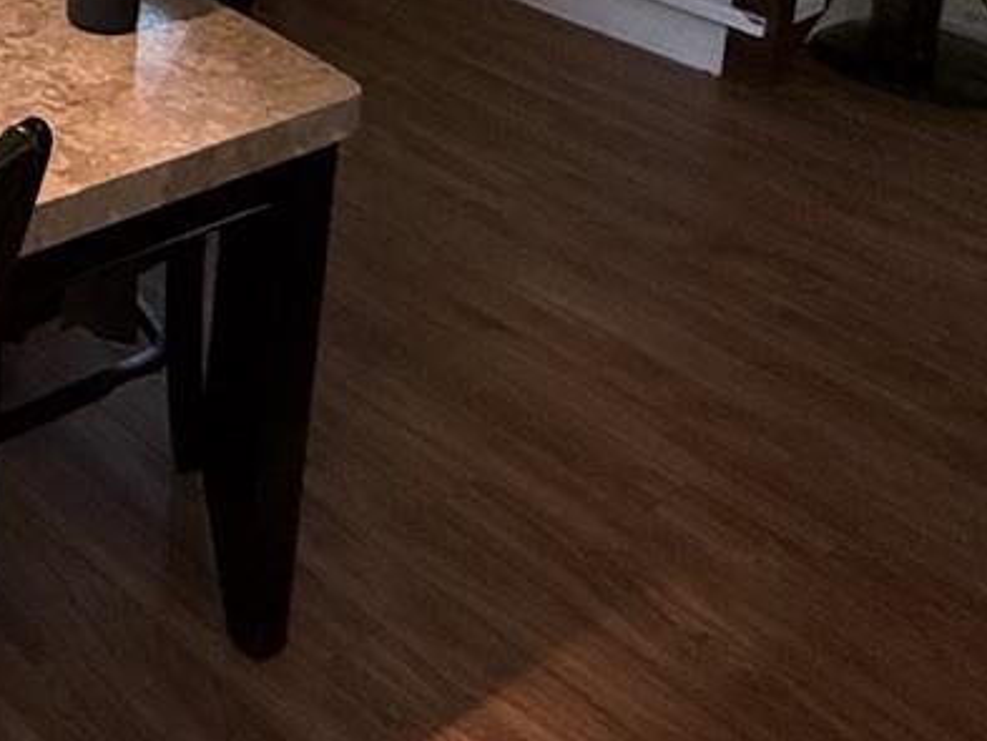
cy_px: -322
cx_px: -176
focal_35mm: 57
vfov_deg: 22.0
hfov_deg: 29.4
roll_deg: -1.1
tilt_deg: -11.5
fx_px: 1626
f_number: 2.2
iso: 320
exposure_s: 1/120
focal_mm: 2.22
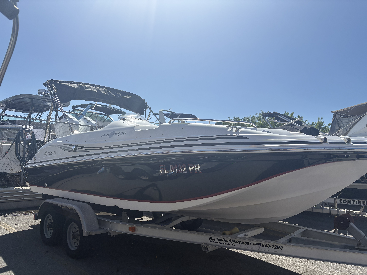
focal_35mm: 26
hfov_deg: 67.3
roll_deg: -2.0
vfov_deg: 53.1
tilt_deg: +3.7
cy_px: 138
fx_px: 276
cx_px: 184
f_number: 1.6
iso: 50
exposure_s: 1/5814
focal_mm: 5.96
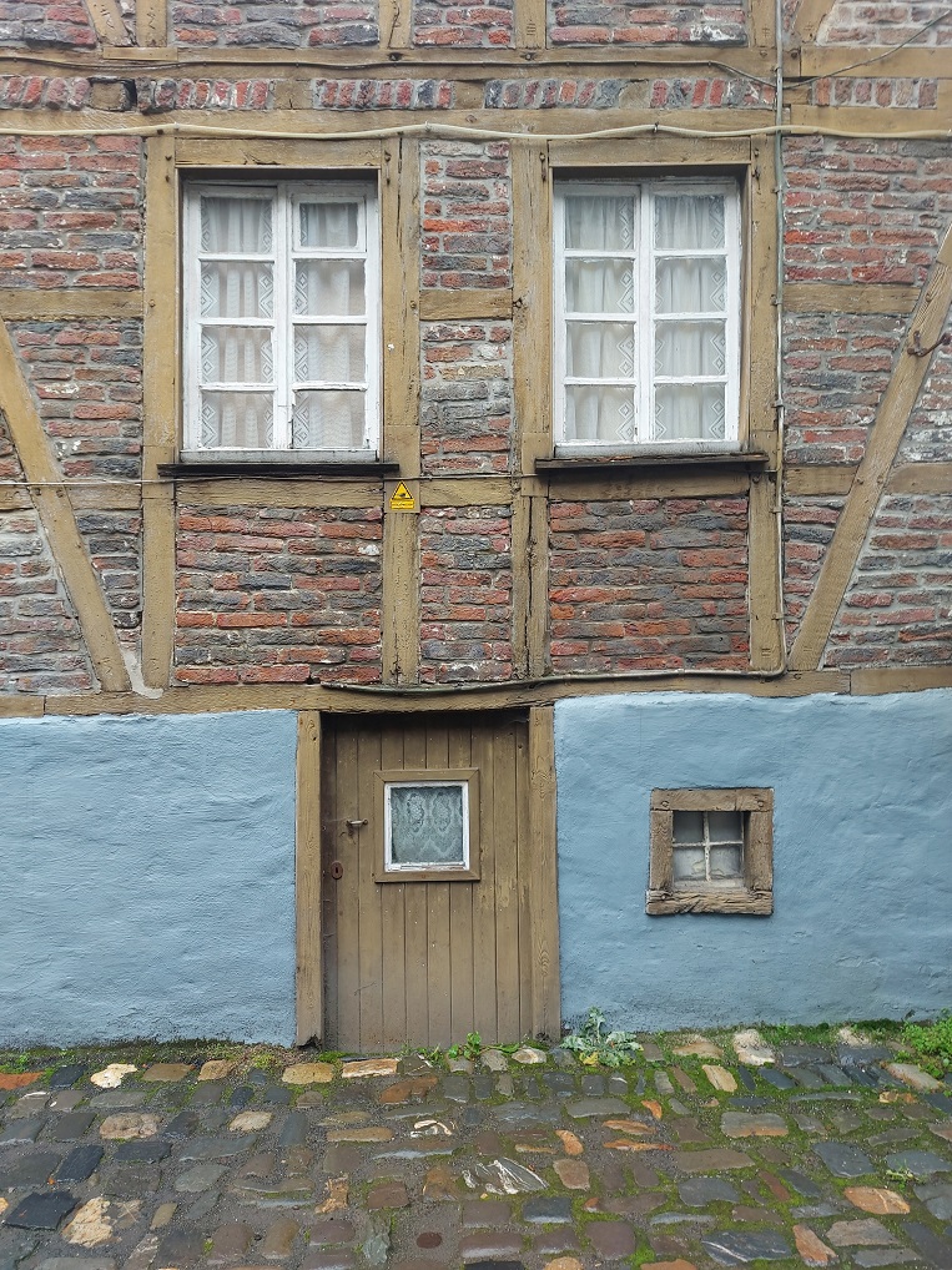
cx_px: 476
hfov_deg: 56.8
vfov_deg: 71.6
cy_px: 635
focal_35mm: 24
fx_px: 880
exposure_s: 1/50
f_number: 1.8
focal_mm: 5.23
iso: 32
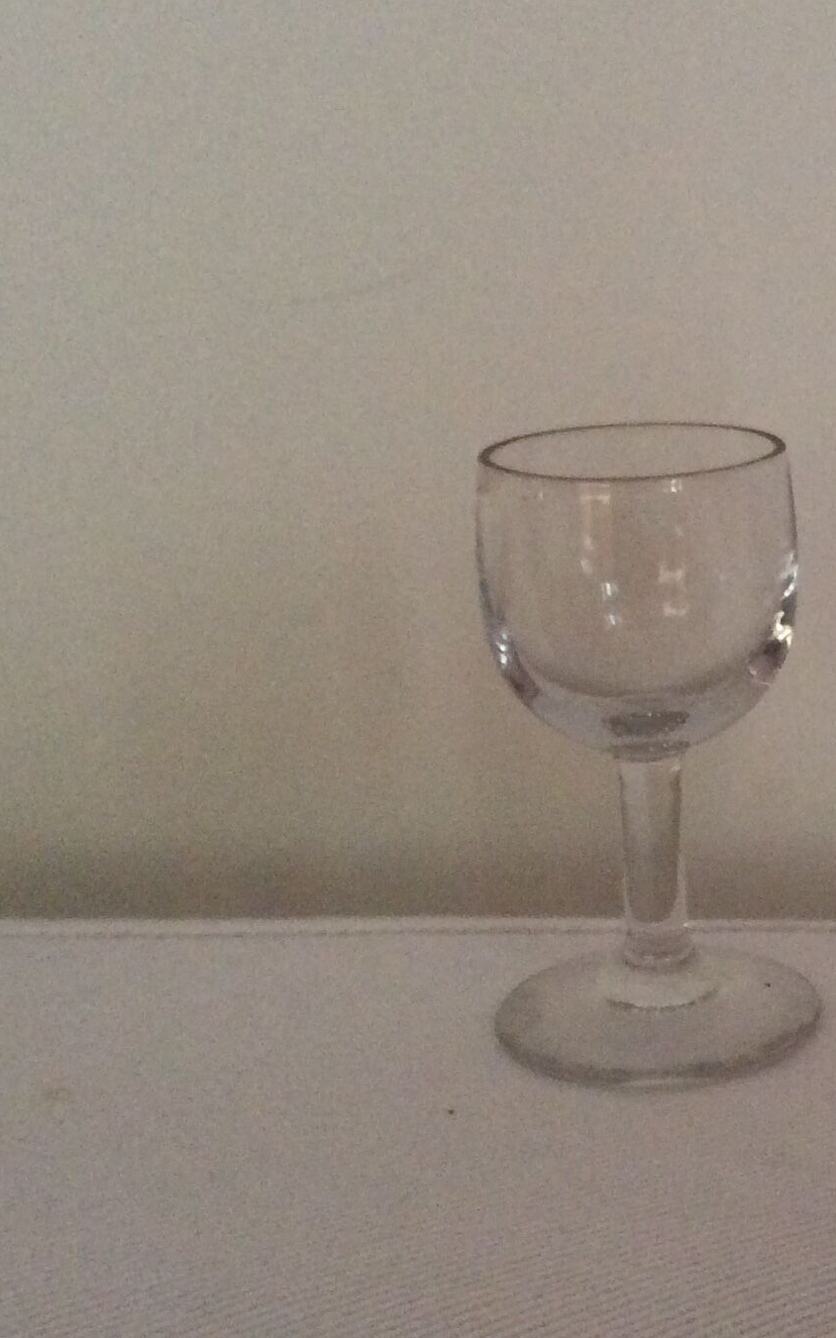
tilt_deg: -17.6
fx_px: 2370
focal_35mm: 65
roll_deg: +2.2
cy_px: 713
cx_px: 908
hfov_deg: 19.2
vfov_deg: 31.5
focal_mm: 3.3
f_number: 2.4
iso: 160
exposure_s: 1/25
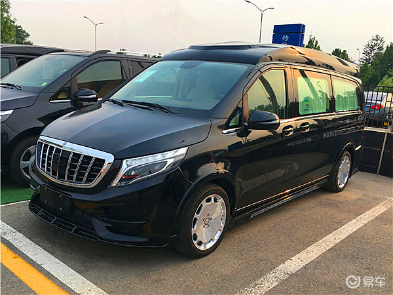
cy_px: 148
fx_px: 329
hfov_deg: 61.7
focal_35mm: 29
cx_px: 196
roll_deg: -5.4
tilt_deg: -13.7
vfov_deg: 48.2
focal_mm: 4.15
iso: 25
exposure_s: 1/641
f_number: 2.2
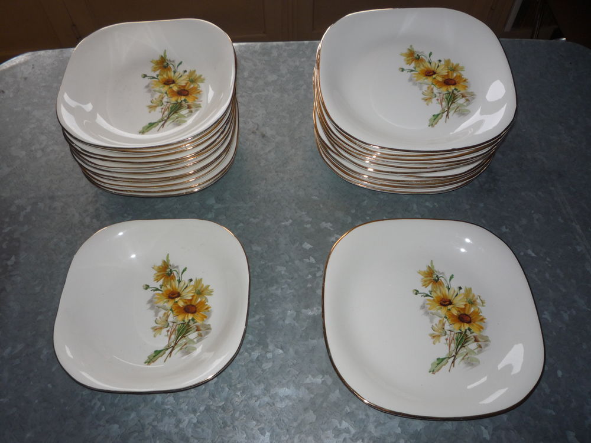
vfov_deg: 46.8
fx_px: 512
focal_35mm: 30
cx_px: 296
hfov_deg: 60.0
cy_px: 222
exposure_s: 1/30
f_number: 3.3
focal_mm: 5.2
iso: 100
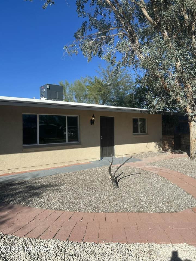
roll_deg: +0.5
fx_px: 196
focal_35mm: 26
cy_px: 130
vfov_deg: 67.3
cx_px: 98
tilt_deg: -0.4
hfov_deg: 53.1
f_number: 1.5
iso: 50
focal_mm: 5.7
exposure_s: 1/5076
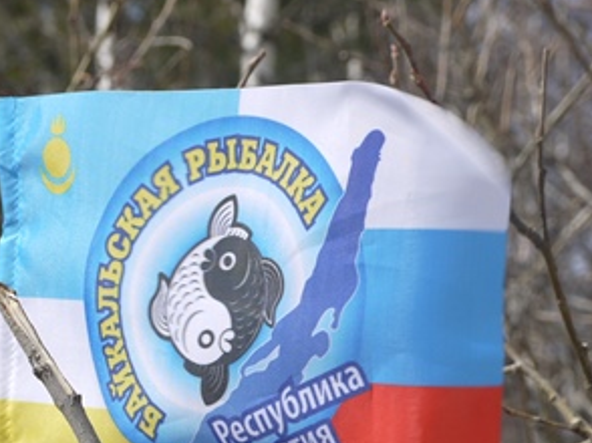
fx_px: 3127
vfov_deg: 8.1
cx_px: 58
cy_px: 423
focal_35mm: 183
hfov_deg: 10.8
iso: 100
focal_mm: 42
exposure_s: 1/320
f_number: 8
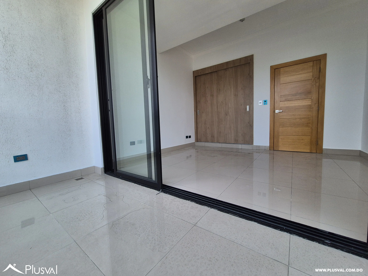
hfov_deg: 106.2
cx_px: 184
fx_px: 138
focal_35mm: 13
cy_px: 138
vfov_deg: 89.9
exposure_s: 1/1996
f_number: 2.2
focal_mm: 2.2
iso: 160
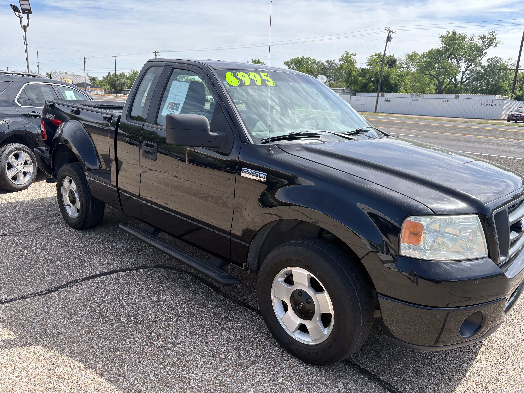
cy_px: 196
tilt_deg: -13.9
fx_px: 394
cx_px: 262
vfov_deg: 53.1
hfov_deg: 67.3
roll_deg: -0.2
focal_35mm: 26
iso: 50
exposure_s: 1/1667
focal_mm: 5.96
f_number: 1.6
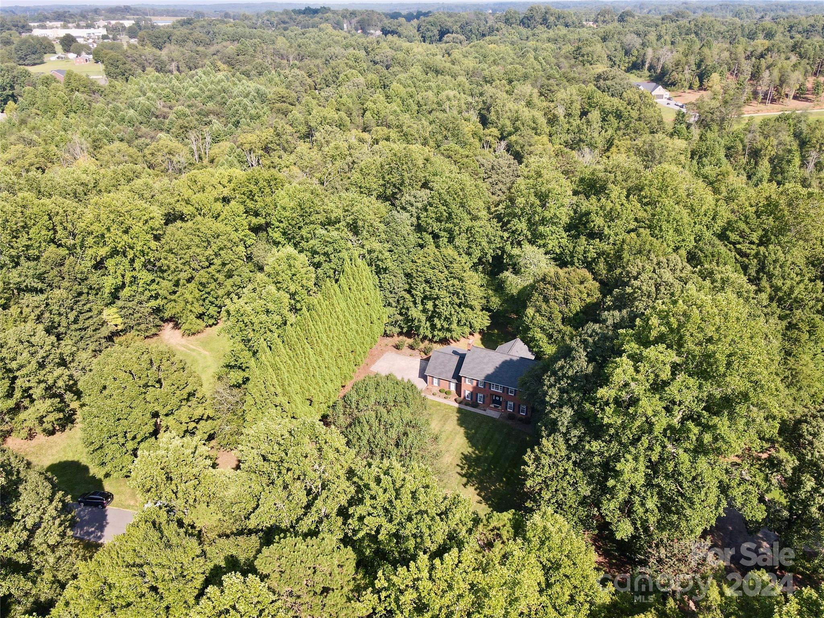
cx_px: 412
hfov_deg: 71.6
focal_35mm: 24
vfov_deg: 56.8
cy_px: 309
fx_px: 571
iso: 100
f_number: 2.8
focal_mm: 4.5
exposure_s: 1/320
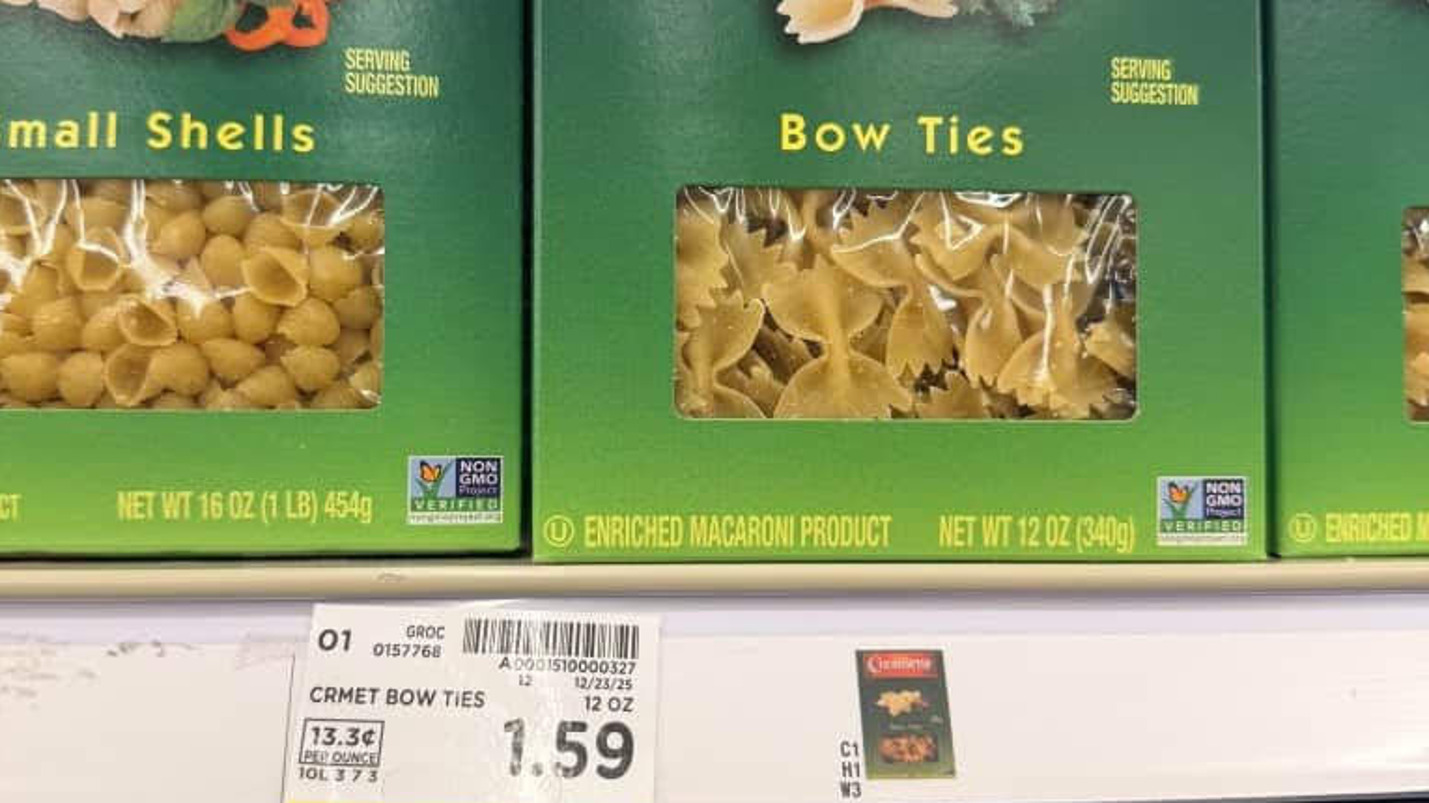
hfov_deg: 56.6
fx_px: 1326
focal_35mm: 35
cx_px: 714
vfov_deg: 33.7
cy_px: 403
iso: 80
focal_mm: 6.8
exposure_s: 1/64
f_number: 1.8
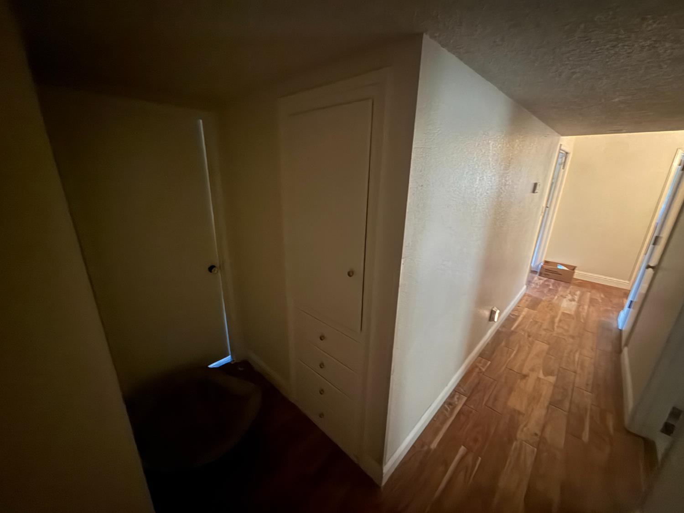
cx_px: 342
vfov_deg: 85.7
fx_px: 277
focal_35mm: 14
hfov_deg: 102.1
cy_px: 256
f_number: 2.2
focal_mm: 2.22
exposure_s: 1/10
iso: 2000
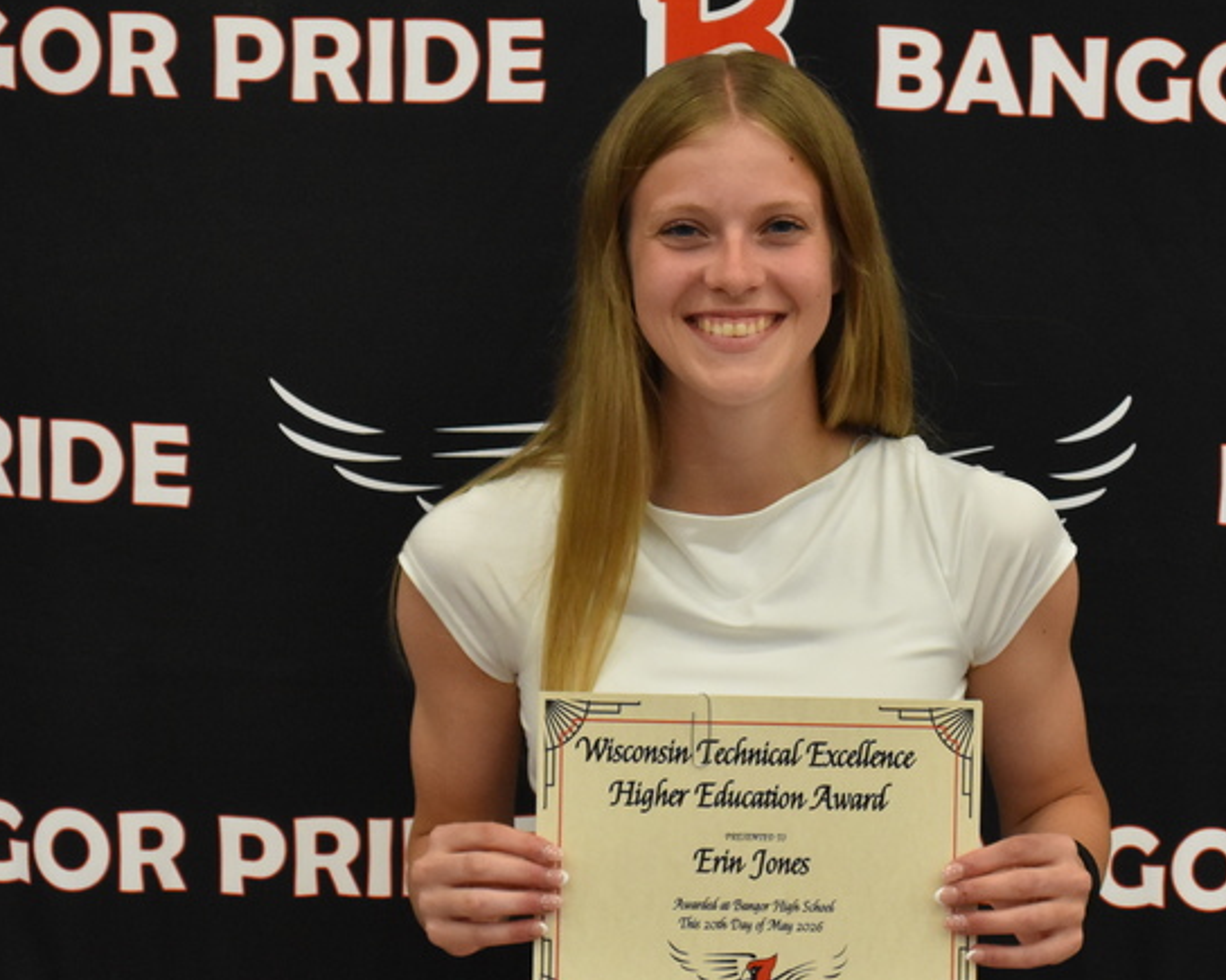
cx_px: 816
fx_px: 5292
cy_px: 431
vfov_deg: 10.6
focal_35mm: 146
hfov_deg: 13.2
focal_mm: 55
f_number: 5.6
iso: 2000
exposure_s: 1/125
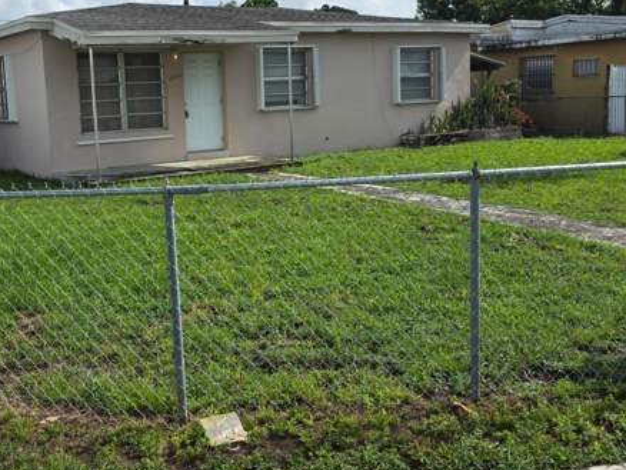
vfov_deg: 34.1
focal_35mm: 42
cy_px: 163
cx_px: 216
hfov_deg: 44.2
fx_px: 760
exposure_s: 1/7626
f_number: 1.7
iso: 80
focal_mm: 6.3
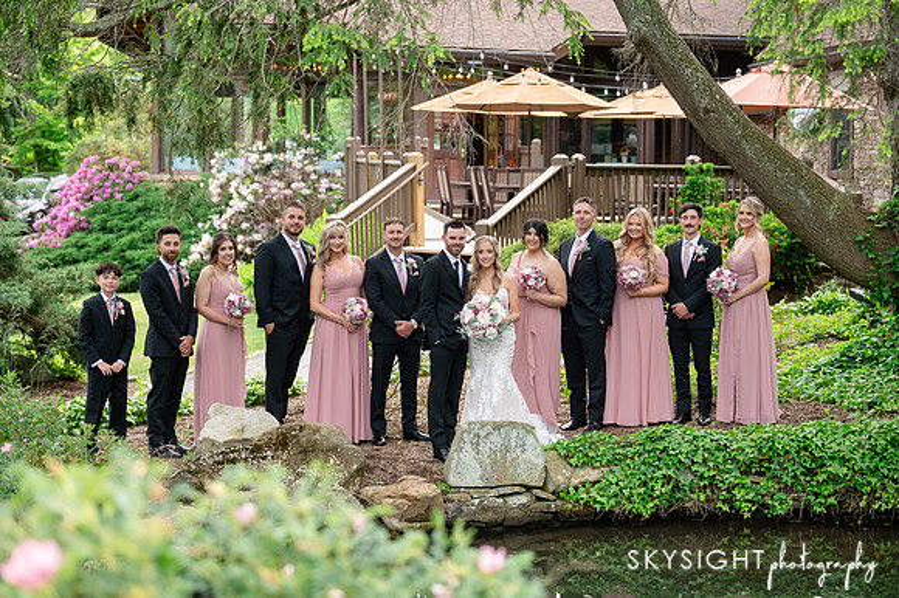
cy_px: 299
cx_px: 450
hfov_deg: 28.3
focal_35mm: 72
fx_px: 1785
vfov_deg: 19.0
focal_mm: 70
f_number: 2.8
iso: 1600
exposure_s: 1/2500
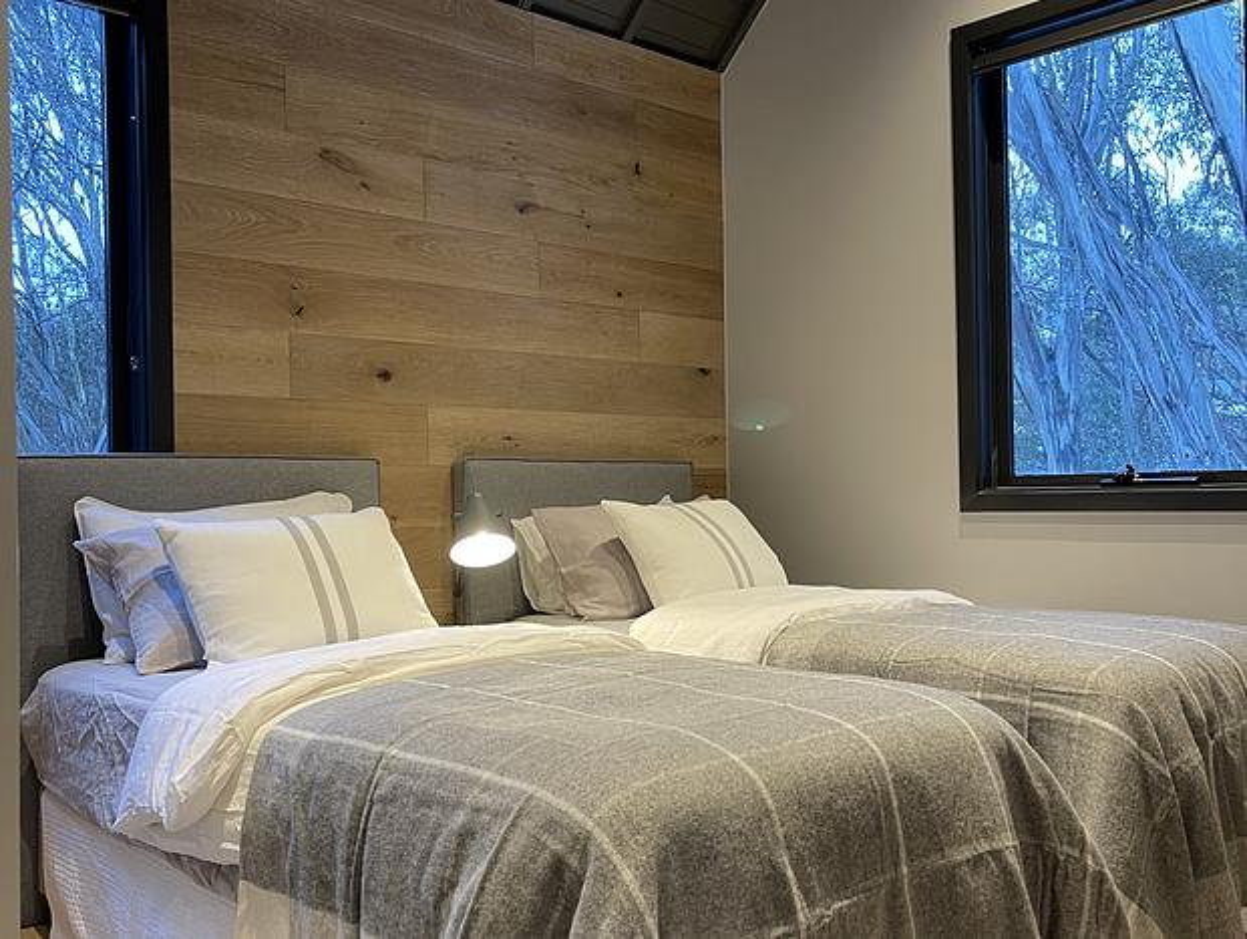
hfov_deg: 67.2
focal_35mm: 26
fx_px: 938
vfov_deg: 53.2
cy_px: 470
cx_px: 624
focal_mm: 5.1
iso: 160
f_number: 1.6
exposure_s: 1/50
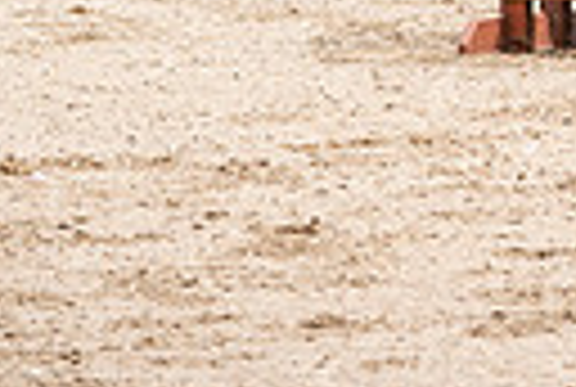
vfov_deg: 2.1
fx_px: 10360
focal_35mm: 646
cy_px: -461
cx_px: 932
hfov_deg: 3.2
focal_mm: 143
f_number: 5.6
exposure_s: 1/250
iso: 100
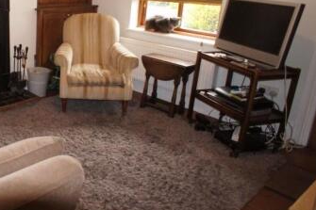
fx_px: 412
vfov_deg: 28.3
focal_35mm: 47
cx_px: 30
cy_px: 60
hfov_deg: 38.9
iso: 1000
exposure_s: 1/60
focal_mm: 16
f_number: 2.8
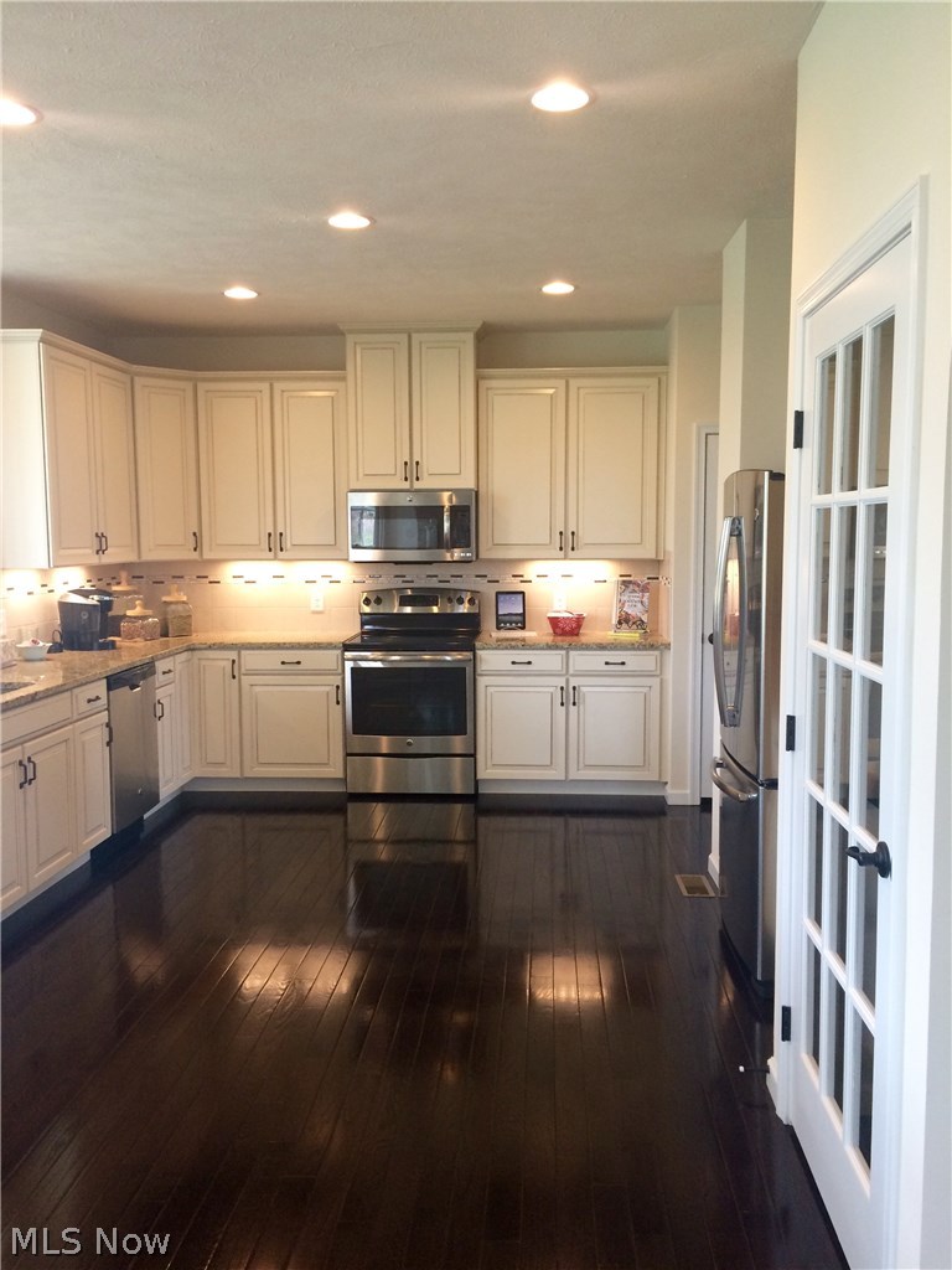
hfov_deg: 48.2
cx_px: 476
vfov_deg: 61.7
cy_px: 635
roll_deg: +2.1
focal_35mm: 29
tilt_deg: -6.3
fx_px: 1063
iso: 50
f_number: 2.2
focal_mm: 4.15
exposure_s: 1/30
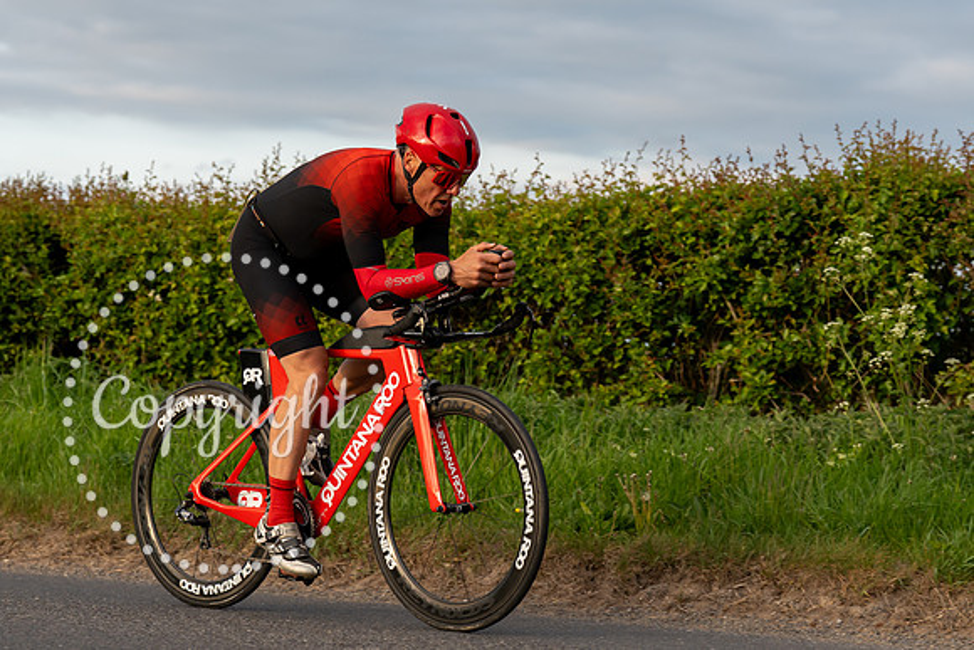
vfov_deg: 13.0
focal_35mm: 106
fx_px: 2858
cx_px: 422
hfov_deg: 19.3
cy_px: 276
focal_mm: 79
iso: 400
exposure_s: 1/1000
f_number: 4
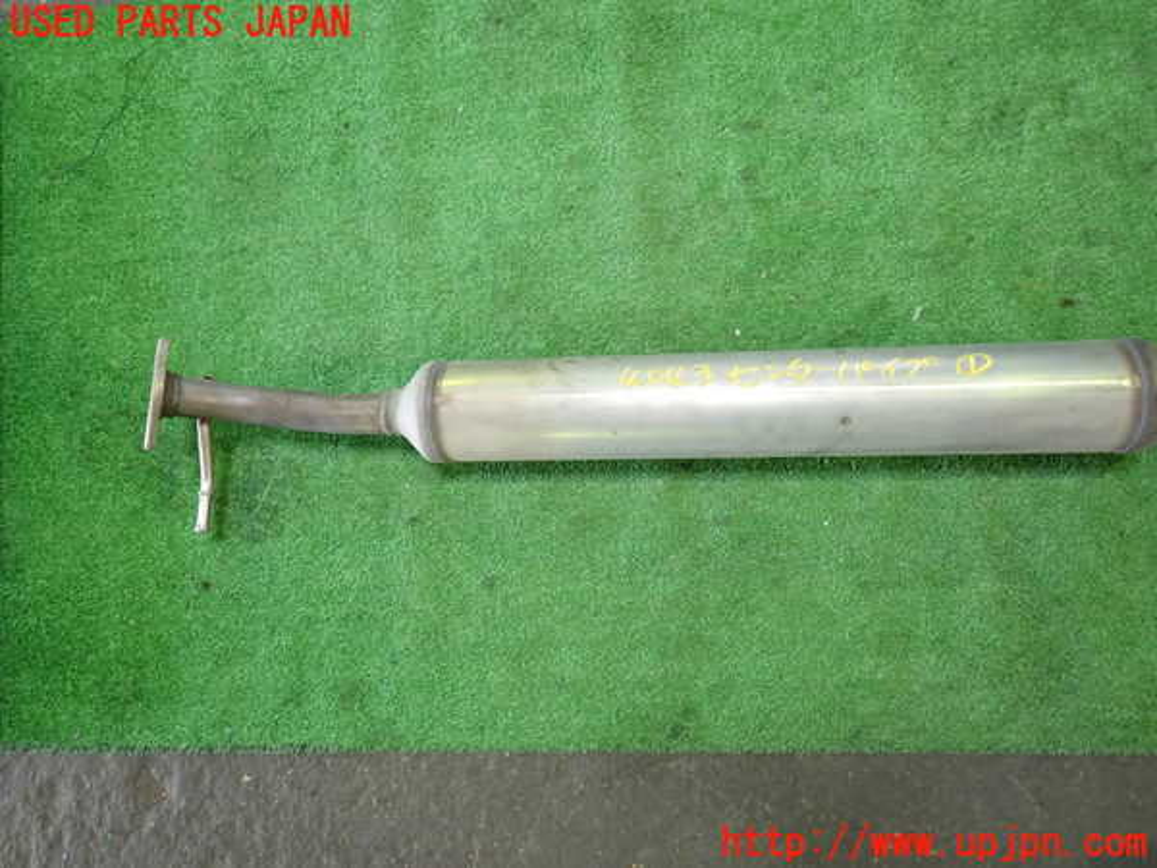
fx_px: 836
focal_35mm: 25
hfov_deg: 69.4
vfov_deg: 54.9
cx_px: 578
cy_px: 434
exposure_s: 1/30
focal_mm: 4.5
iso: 250
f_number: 2
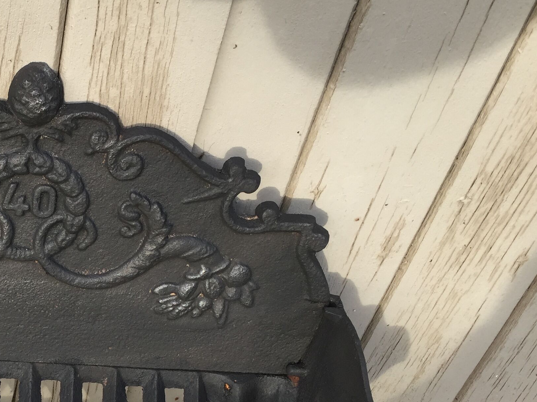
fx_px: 900
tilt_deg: -47.2
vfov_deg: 24.5
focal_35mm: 58
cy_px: 359
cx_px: 12
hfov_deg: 31.0
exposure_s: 1/205
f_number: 2.2
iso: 32
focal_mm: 4.15
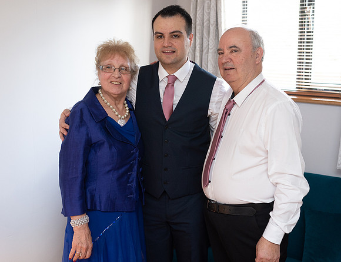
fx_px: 448
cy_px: 108
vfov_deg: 32.5
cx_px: 176
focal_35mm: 45
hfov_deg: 41.7
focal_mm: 35
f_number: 2.8
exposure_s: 1/100
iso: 1000
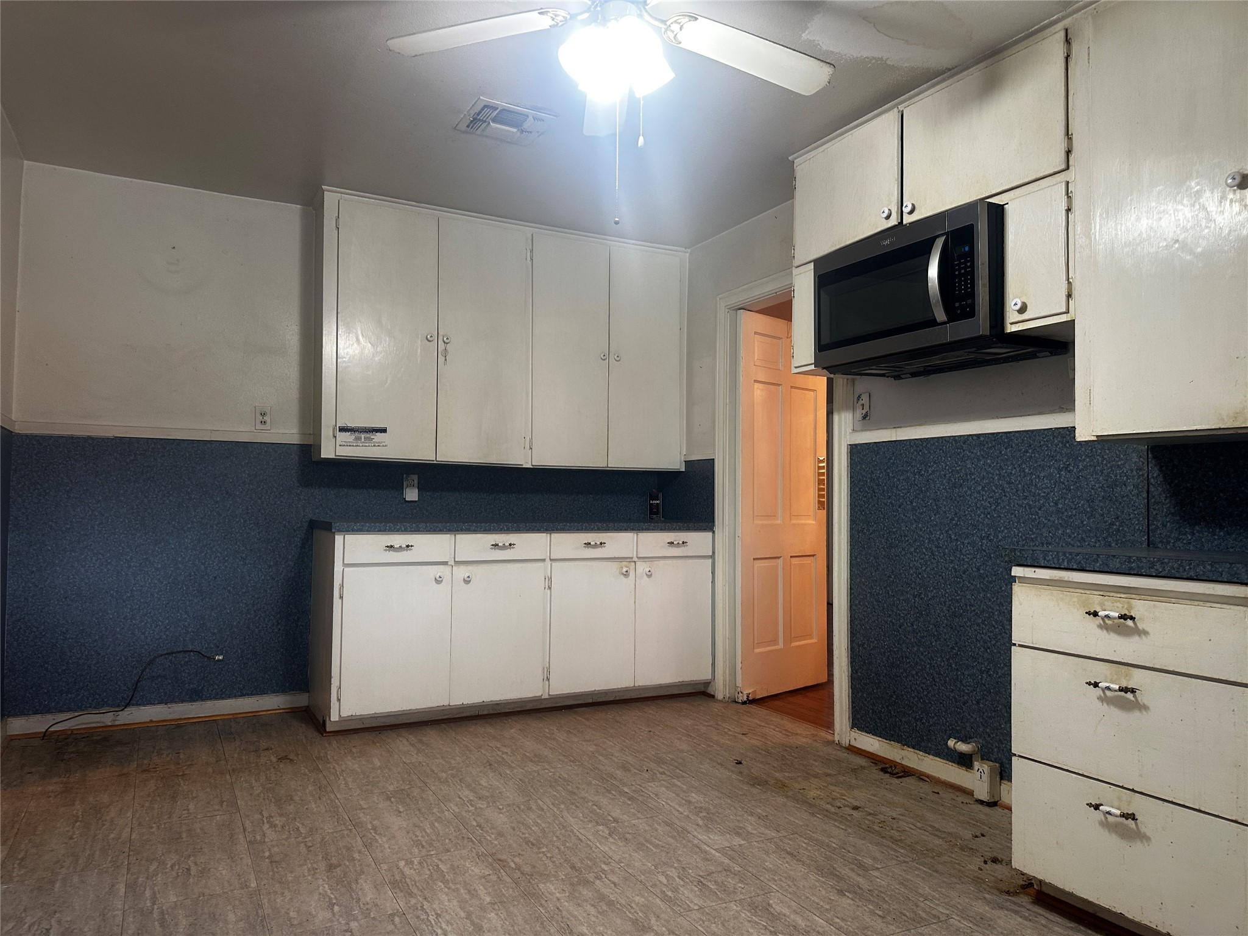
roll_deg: -0.1
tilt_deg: +2.1
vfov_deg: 56.8
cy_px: 468
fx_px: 865
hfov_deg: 71.6
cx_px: 624
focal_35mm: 24
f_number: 1.78
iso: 160
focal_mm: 6.86
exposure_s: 1/60
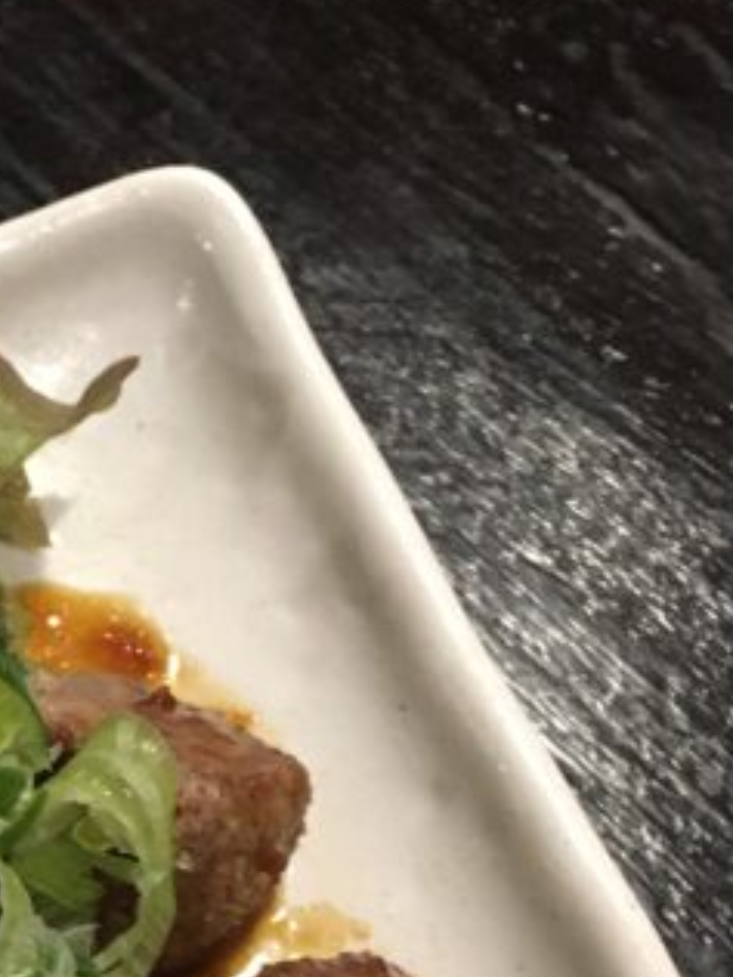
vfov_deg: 20.3
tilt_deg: -60.3
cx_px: -418
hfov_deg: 14.5
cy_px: 946
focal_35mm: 94
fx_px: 2654
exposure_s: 1/20
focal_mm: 4.15
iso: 200
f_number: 2.2
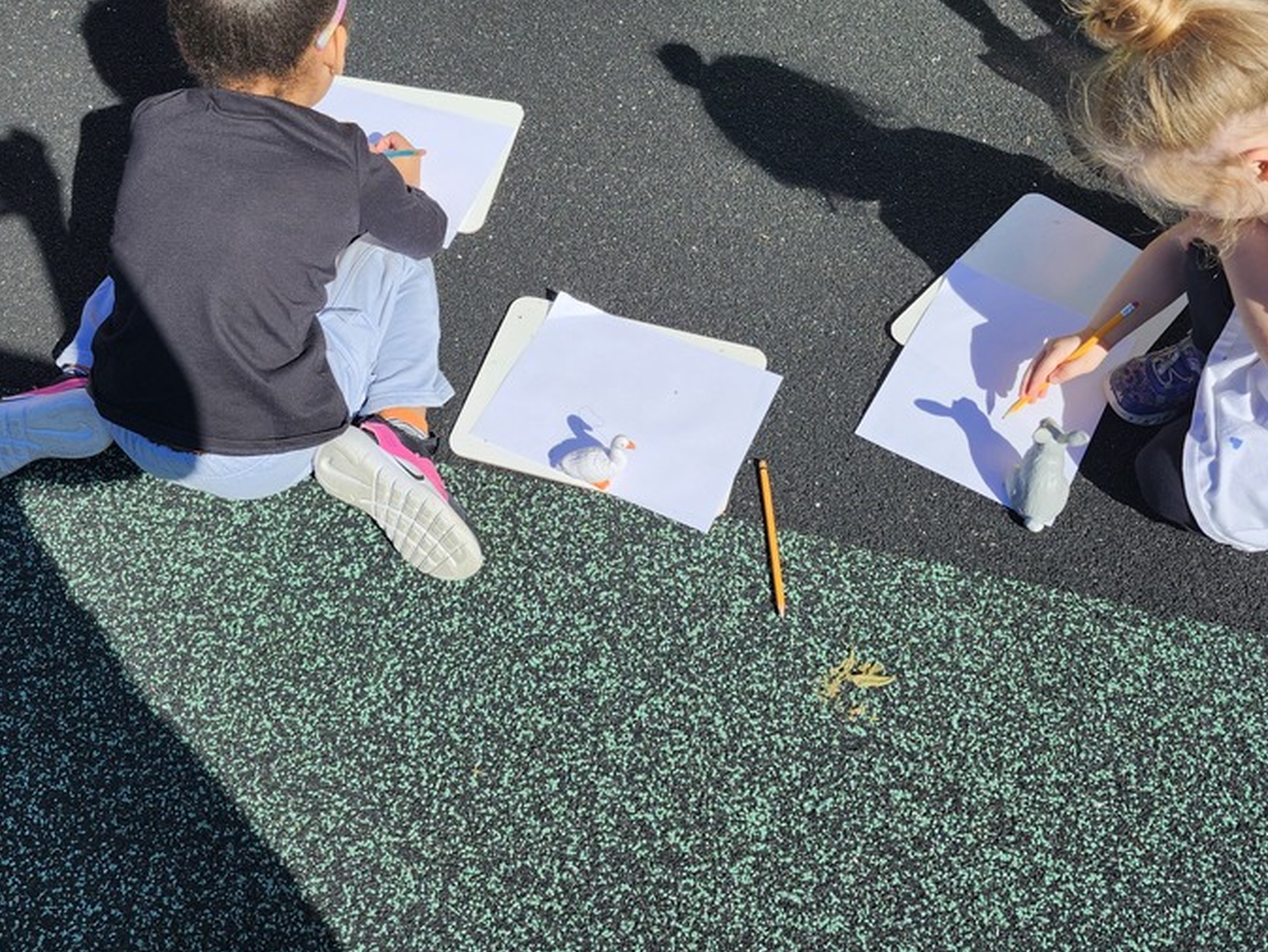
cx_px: 635
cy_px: 253
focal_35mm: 35
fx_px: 1282
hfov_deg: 52.6
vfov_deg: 39.7
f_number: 1.8
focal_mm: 5.54
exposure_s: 1/1290
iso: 25
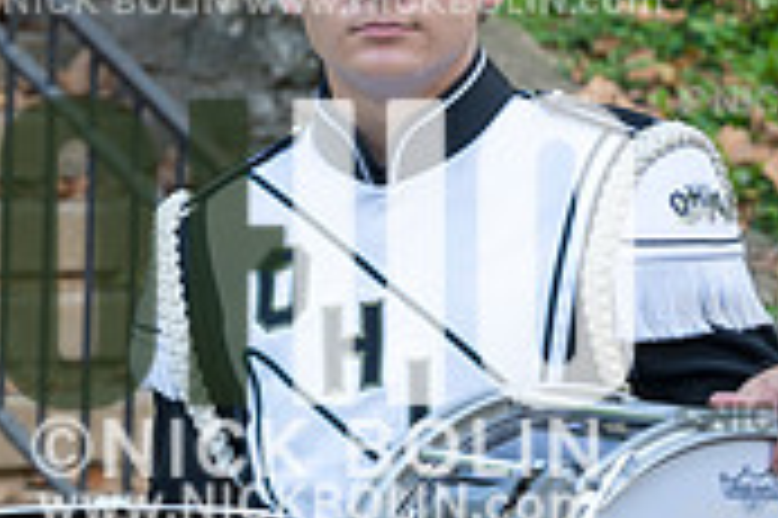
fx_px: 5074
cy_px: 313
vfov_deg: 5.8
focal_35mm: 235
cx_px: 315
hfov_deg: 8.8
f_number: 4
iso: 125
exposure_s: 1/100
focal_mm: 70
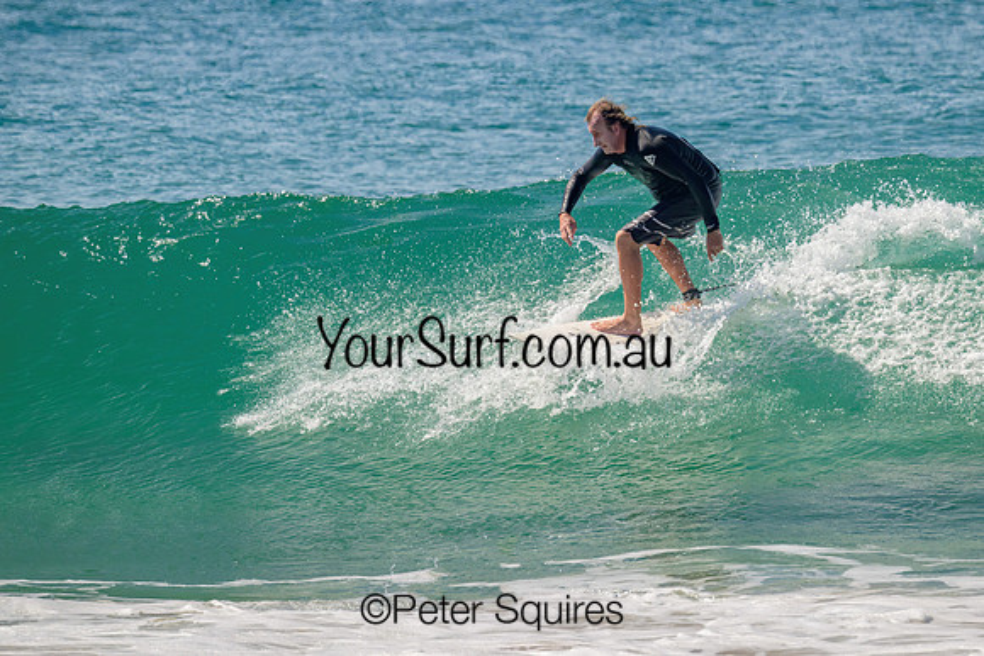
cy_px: 252
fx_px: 18499
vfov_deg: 2.0
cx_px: 581
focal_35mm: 677
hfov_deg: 3.0
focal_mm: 530
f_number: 10
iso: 640
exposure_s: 1/2000
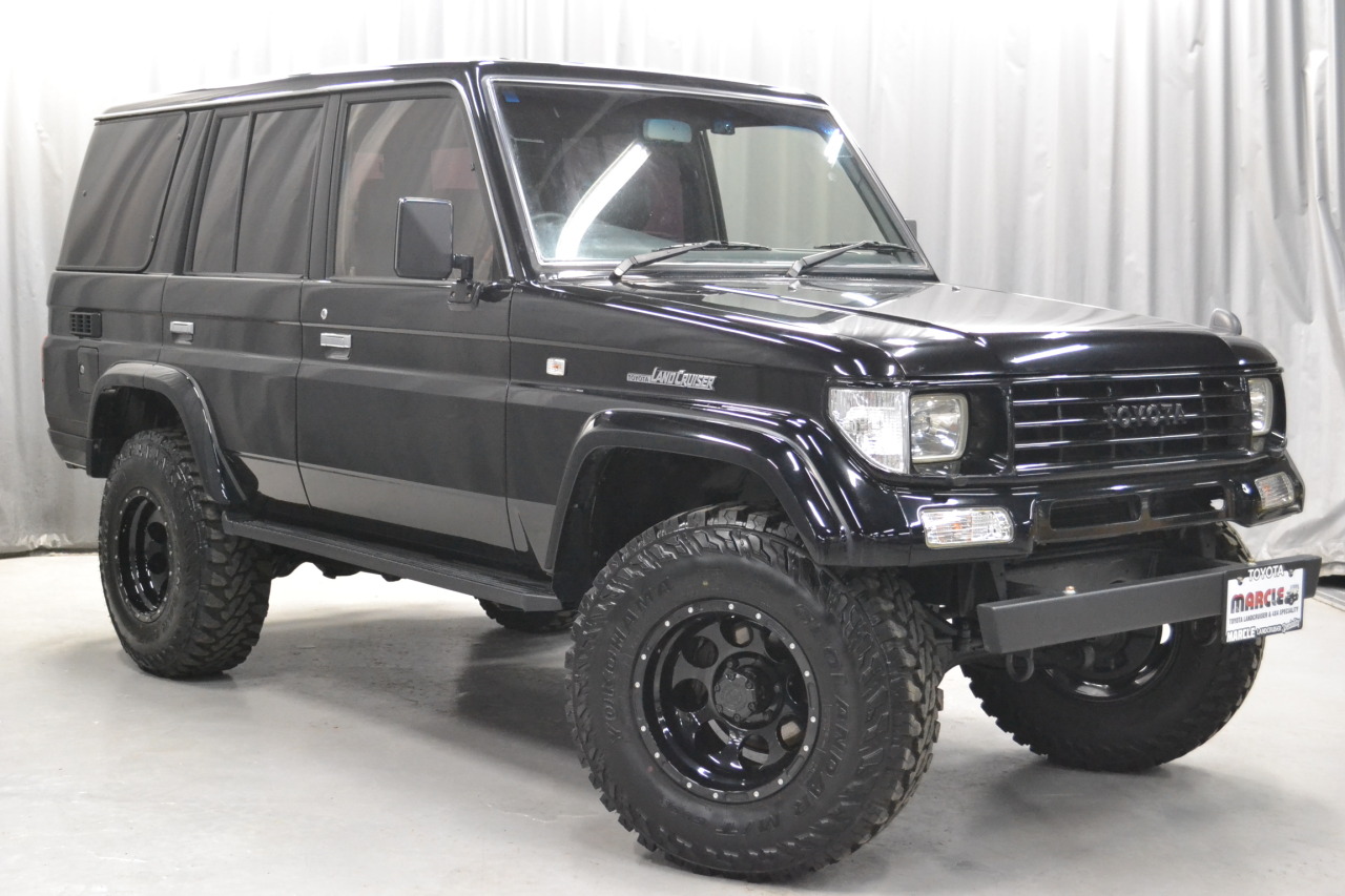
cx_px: 672
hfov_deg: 41.1
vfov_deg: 28.1
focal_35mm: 48
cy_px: 448
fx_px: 1793
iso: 3200
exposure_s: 1/40
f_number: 4.8
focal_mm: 32
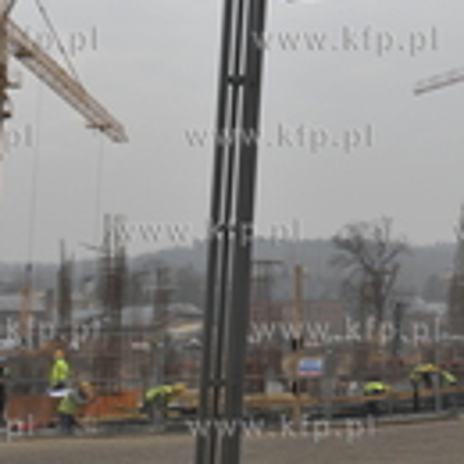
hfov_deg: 18.9
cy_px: 86
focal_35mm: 89
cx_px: 471
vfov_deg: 19.3
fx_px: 1350
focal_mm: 34
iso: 400
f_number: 5.6
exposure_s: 1/1000
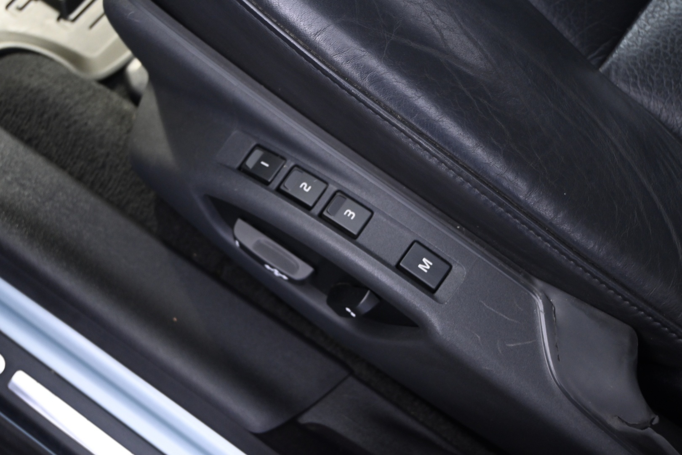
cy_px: 228
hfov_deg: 35.9
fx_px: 1051
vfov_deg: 24.4
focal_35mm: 56
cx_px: 341
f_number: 5.3
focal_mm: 37
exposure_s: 1/1.6
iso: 1000
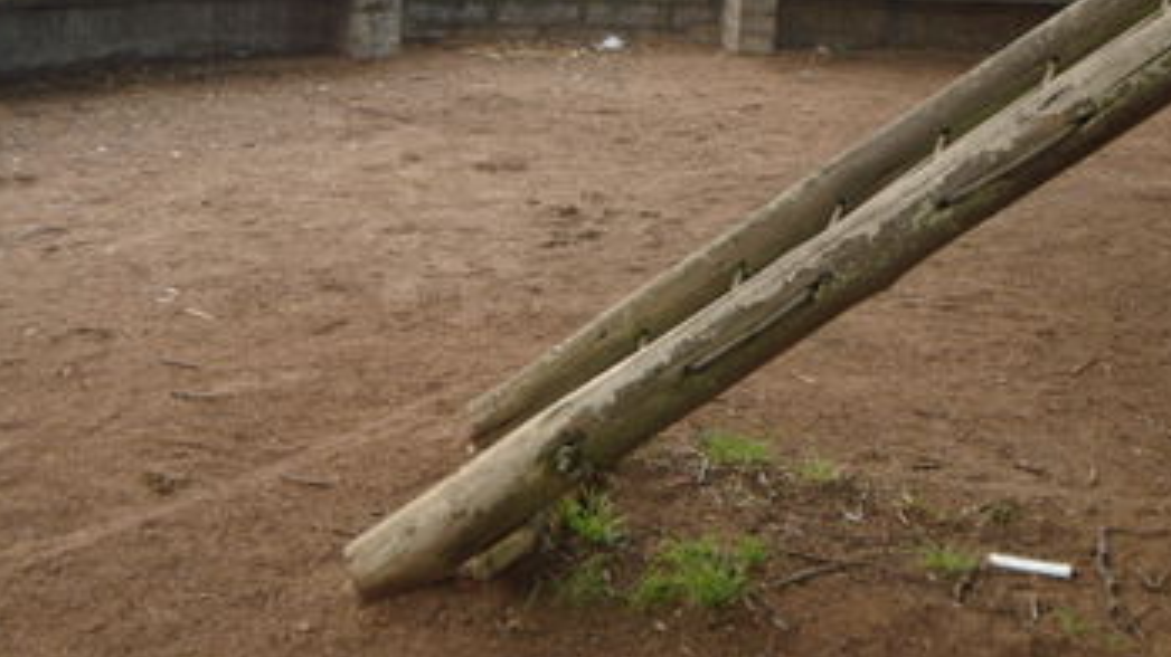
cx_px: 711
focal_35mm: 63
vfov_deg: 18.9
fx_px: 1955
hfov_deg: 33.2
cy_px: 111
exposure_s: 1/50
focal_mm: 7.4
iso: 100
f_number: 4.1
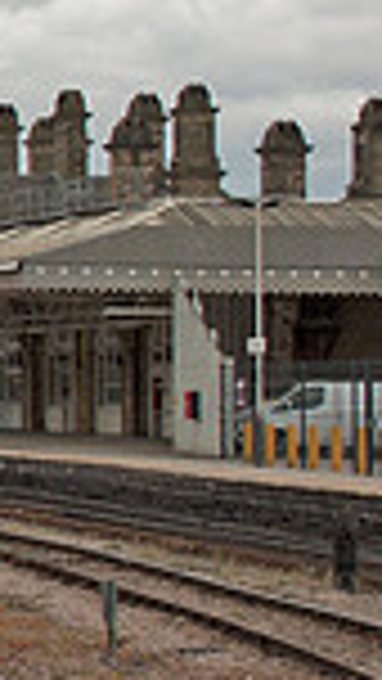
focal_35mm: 145
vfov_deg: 14.8
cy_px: 293
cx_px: -885
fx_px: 2610
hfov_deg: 7.2
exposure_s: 1/250
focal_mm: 24
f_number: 8
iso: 200
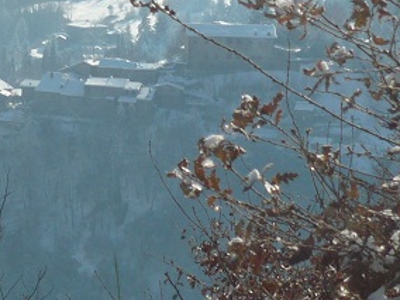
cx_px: -190
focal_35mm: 231
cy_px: -213
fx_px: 2669
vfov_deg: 6.3
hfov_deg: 8.4
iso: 100
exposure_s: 1/200
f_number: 11
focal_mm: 11.1
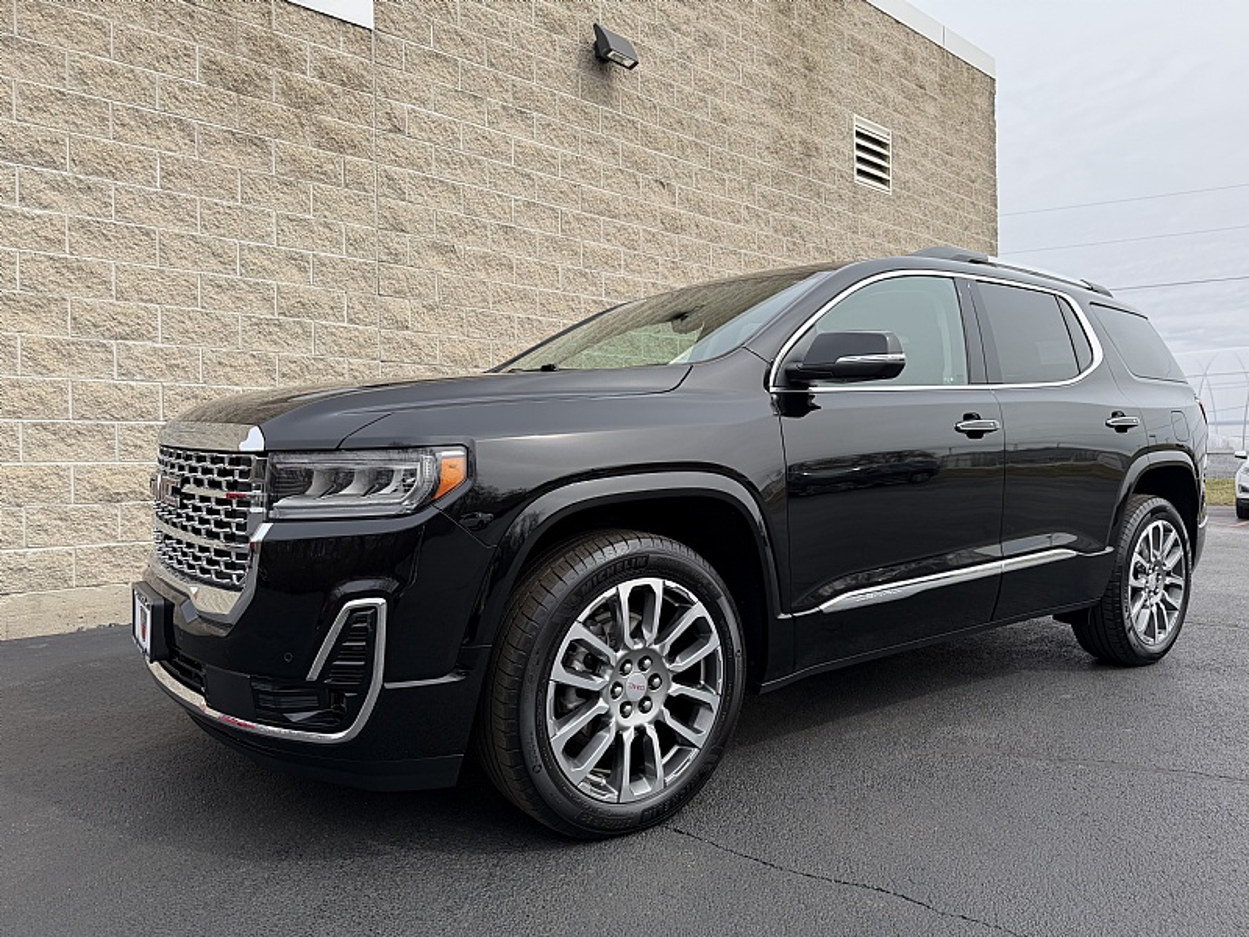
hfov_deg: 71.6
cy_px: 468
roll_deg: +1.0
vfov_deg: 56.8
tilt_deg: -0.3
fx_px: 866
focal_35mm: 24
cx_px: 624
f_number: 1.78
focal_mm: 6.76
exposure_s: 1/2907
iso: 80
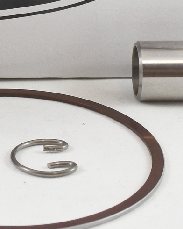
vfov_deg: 14.8
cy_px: -21
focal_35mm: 127
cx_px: -71
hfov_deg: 11.7
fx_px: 860
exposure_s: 1/125
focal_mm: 12.3
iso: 450
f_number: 3.8
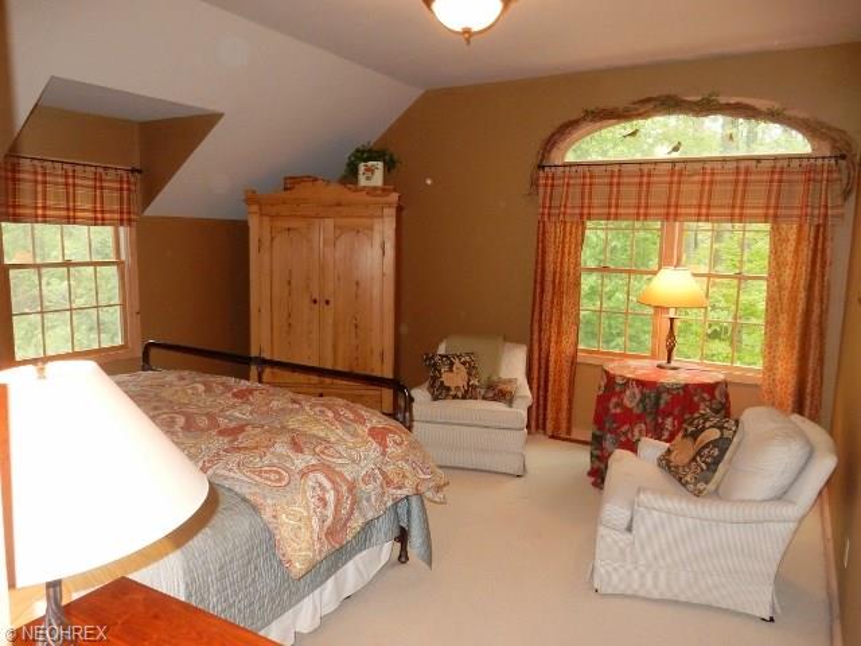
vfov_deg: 54.9
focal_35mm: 25
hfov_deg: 69.4
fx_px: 622
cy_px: 323
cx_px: 430
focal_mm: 4.5
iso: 360
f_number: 3.7
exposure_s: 1/30
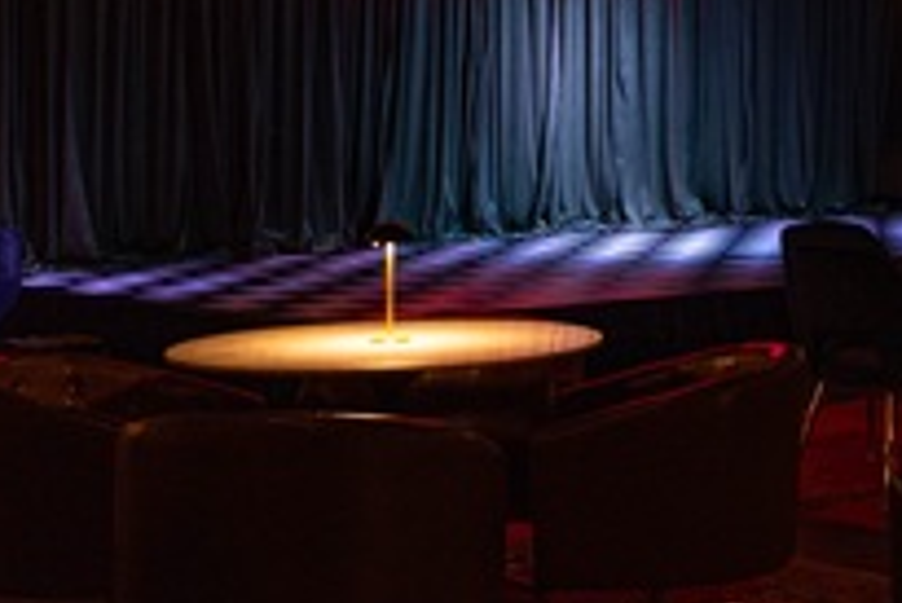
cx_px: 1060
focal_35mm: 88
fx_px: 2206
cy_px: -121
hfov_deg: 21.6
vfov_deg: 15.0
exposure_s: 1/100
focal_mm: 30
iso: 1000
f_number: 2.8
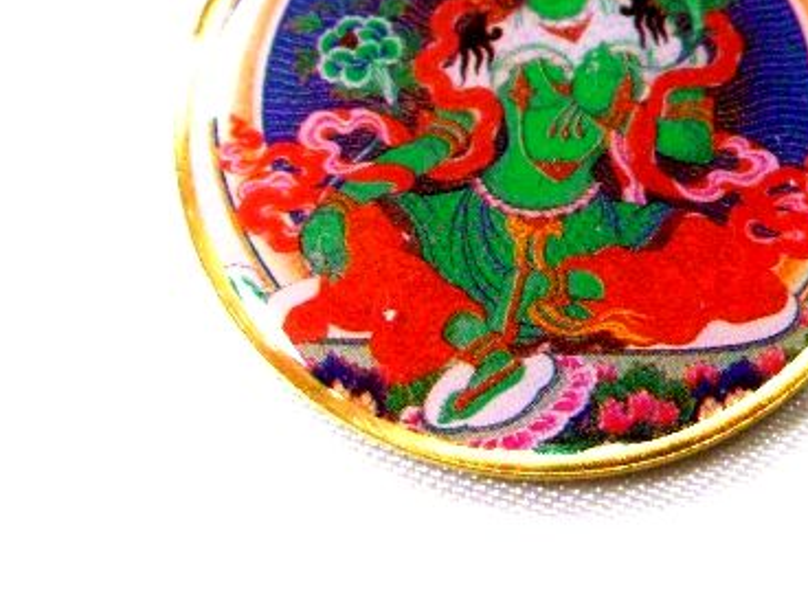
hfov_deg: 30.8
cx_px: 582
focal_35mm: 62
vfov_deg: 23.3
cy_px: 123
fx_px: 1447
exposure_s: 1/50
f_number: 2.8
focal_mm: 7.9
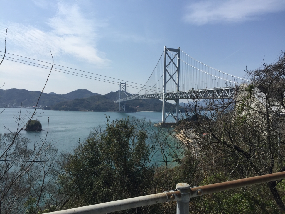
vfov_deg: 48.2
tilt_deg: -1.9
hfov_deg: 61.7
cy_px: 107
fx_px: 239
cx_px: 142
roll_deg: -1.7
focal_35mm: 29
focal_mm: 4.15
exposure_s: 1/3300
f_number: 2.2
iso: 32
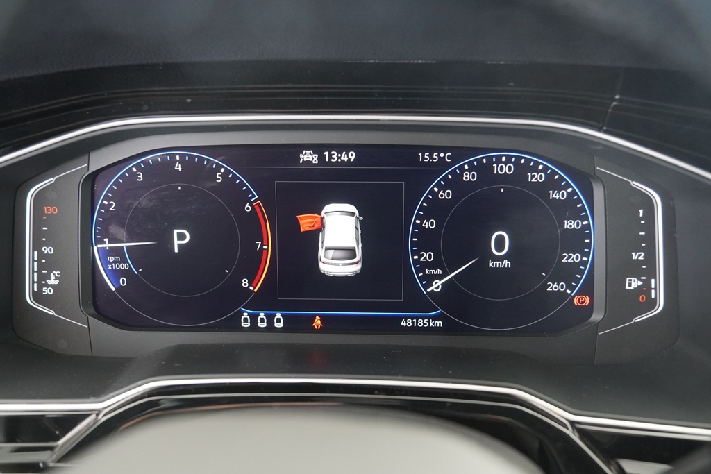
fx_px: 800
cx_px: 356
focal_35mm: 40
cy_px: 237
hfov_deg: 47.9
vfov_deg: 33.0
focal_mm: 27
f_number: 2.8
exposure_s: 1/160
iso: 2000
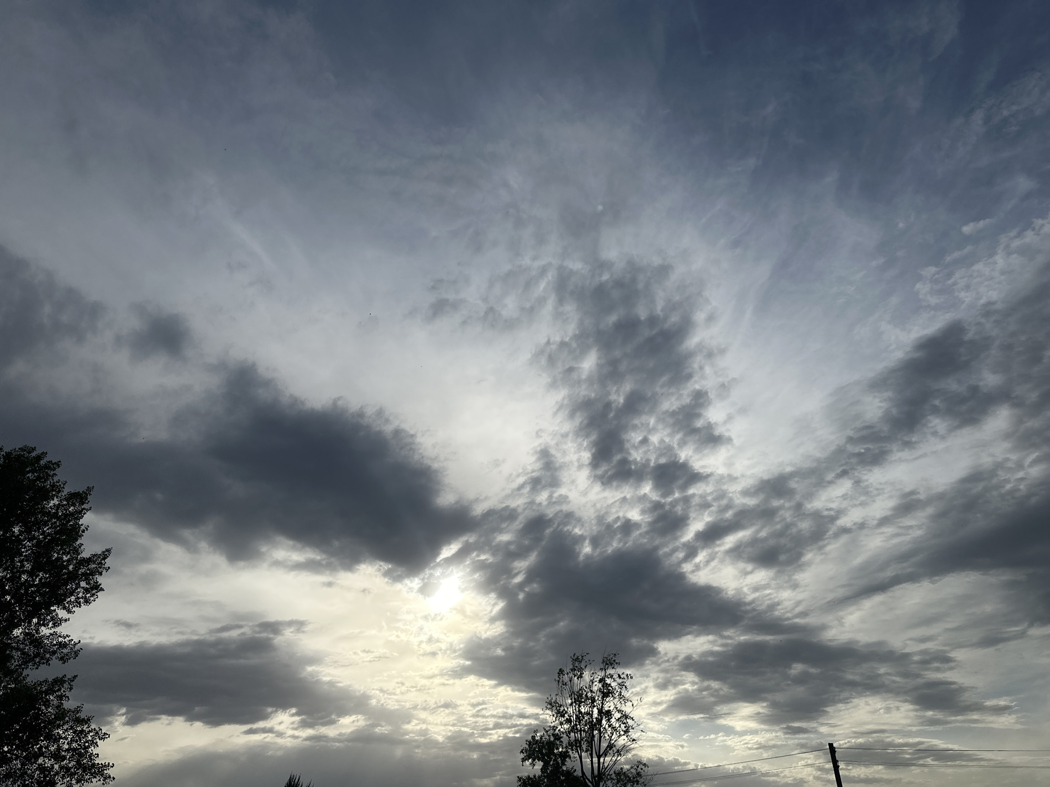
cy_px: 394
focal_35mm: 24
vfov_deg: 56.8
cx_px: 525
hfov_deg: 71.6
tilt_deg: +30.3
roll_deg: +1.5
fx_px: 728
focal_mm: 6.86
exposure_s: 1/12048
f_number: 1.78
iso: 80
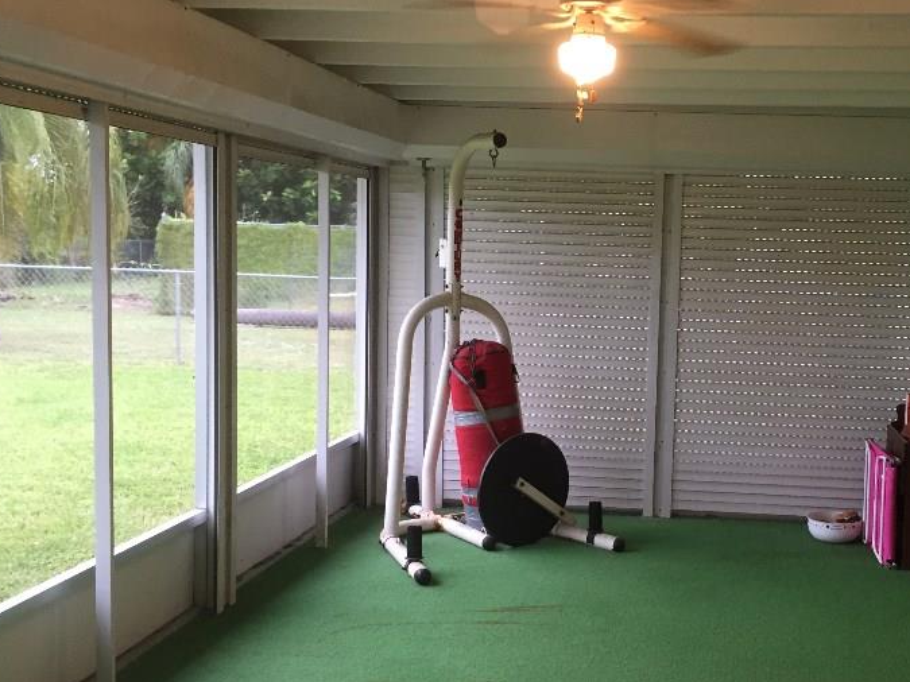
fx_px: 1156
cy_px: 365
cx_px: 627
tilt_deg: -5.3
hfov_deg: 42.2
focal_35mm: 44
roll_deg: -2.4
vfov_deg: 32.9
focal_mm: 4.15
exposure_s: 1/30
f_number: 2.2
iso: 100
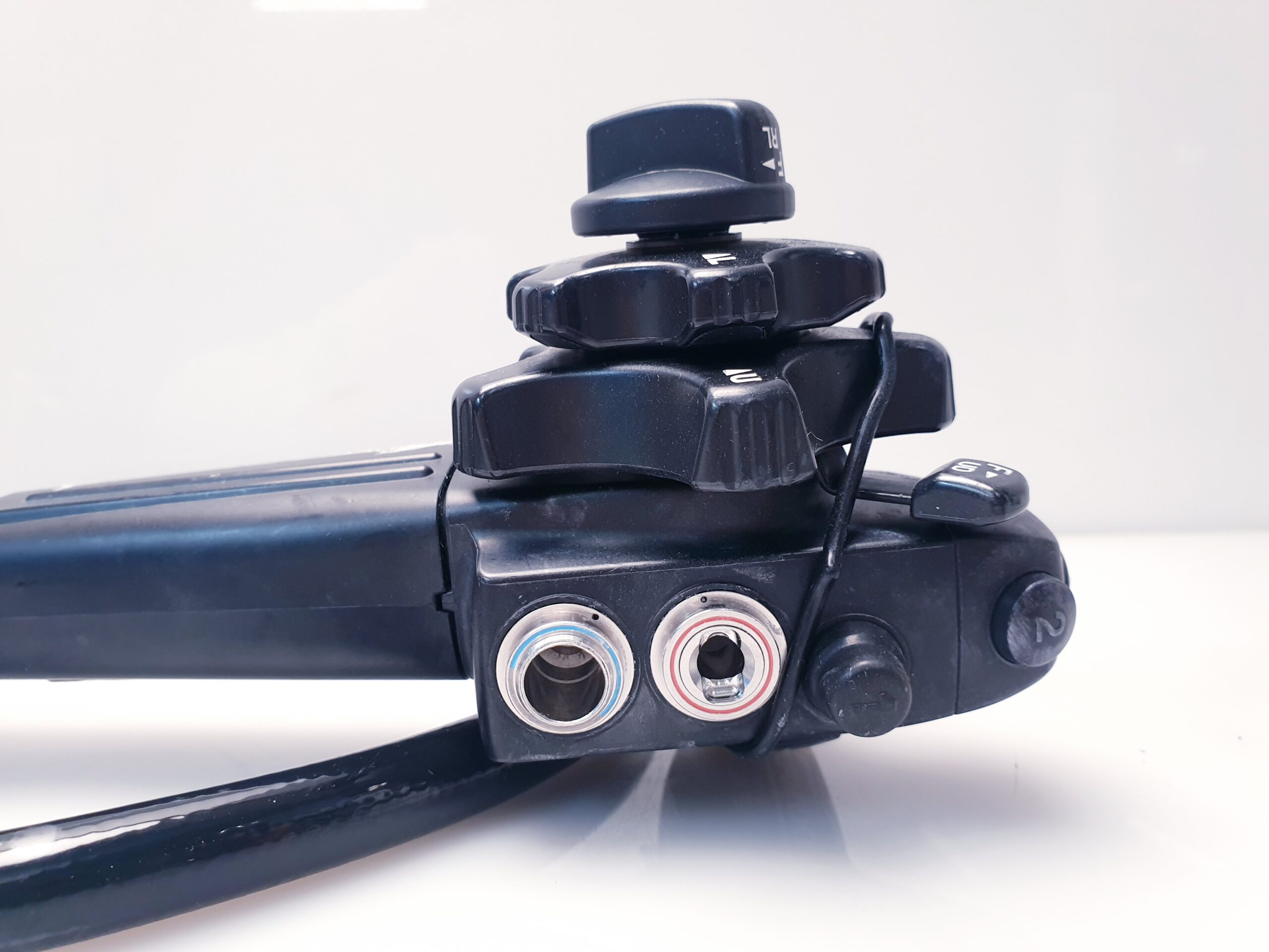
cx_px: 634
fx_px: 953
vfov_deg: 53.1
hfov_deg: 67.3
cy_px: 476
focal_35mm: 26
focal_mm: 4.3
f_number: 2.4
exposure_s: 1/50
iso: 125
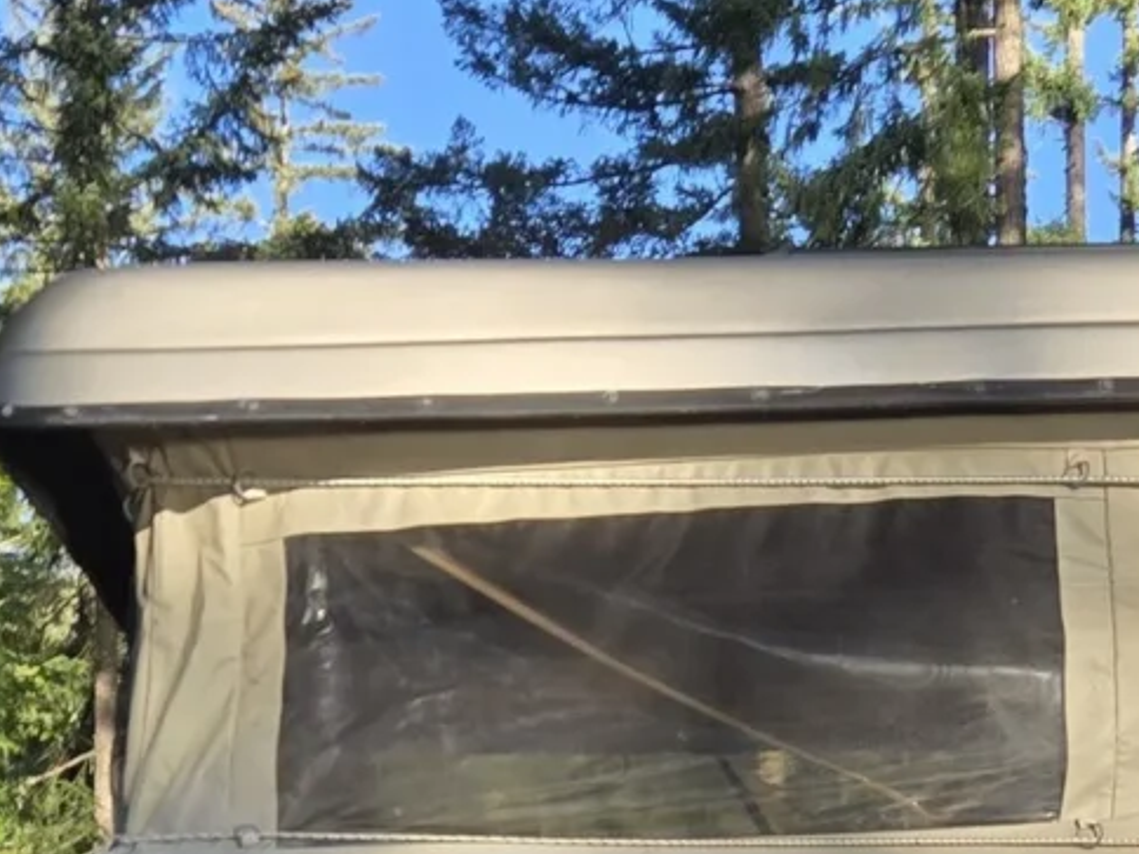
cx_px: 675
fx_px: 3126
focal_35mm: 95
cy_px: 1421
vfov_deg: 14.2
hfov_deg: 20.6
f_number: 1.8
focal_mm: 5.4
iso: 25
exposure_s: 1/885
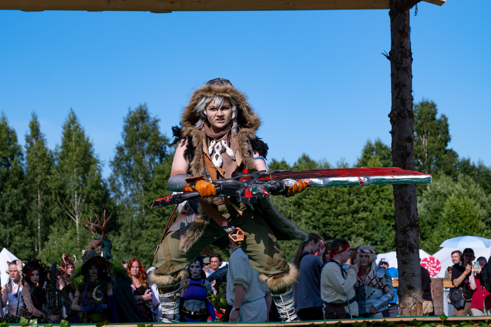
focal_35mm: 85
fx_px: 1157
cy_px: 129
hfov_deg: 24.0
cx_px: 256
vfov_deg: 16.1
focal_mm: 45.5
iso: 160
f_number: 4
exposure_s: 1/1250
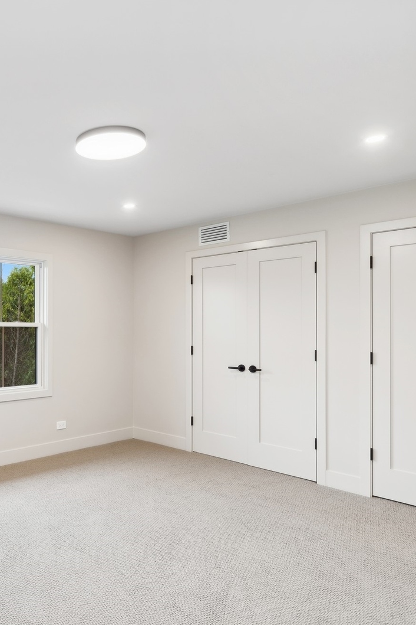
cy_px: 313
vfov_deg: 69.4
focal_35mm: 26
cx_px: 42
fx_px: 451
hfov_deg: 45.0
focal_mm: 17
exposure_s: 1/20
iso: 200
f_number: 8
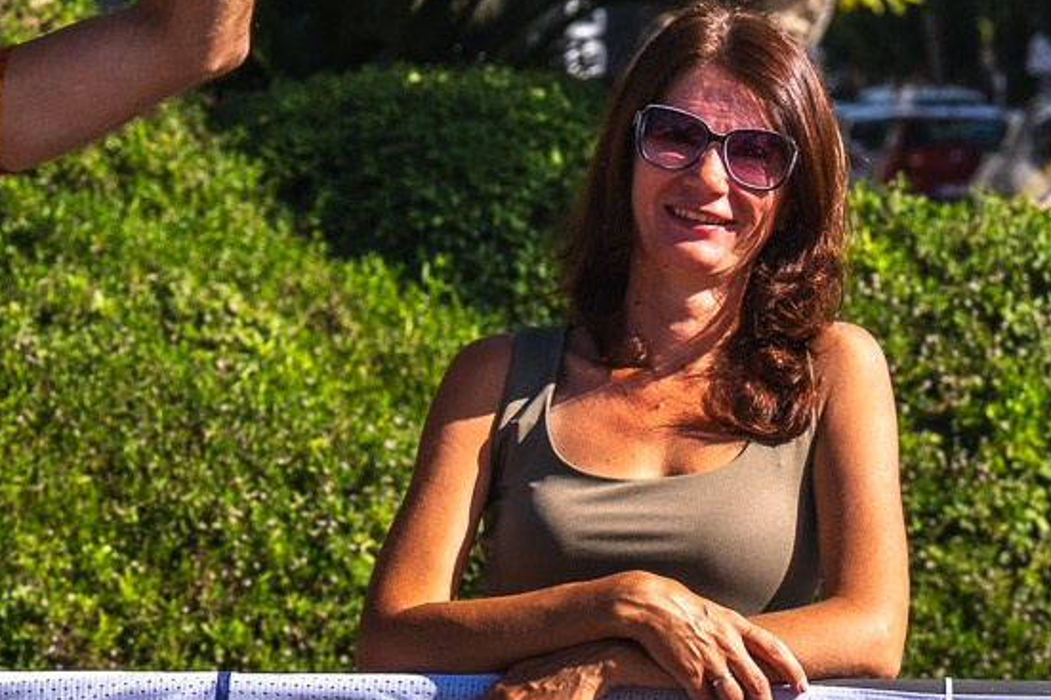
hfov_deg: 6.1
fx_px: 9835
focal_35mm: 337
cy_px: 192
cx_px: -166
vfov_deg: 4.1
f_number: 7.1
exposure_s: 1/320
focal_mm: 97
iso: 50
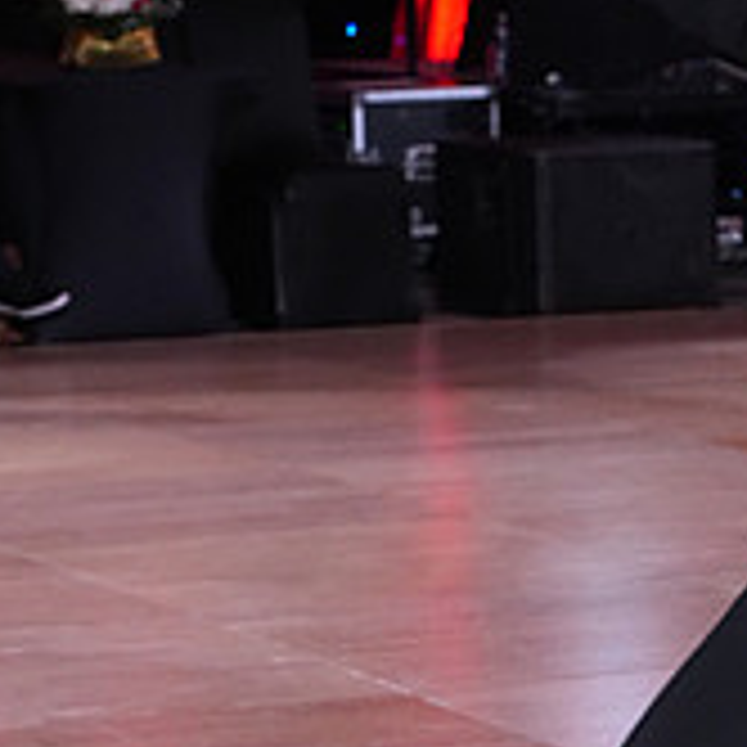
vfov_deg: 8.3
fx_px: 5078
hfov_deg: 8.4
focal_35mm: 208
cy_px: 1004
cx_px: 749
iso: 3200
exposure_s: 1/250
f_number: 5
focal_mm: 70
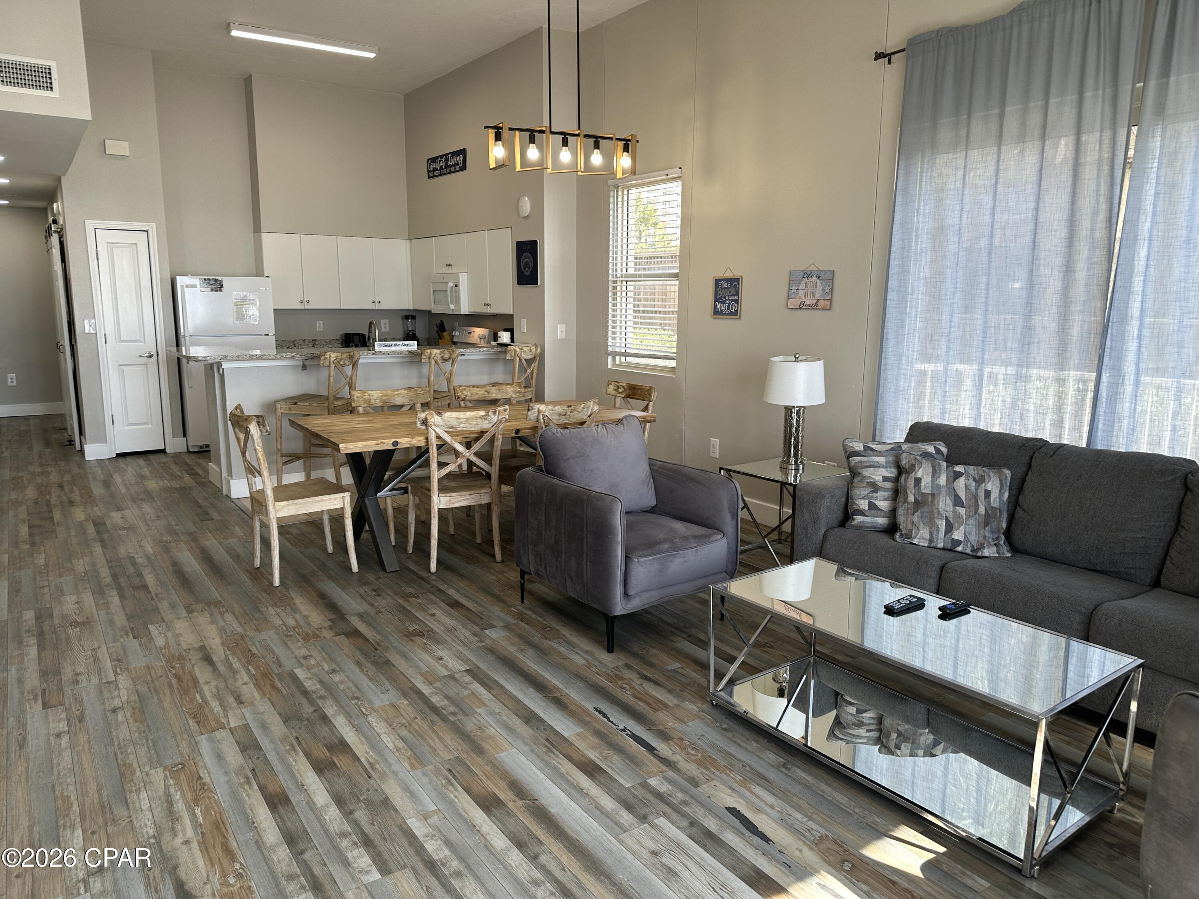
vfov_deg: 56.8
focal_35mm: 24
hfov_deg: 71.6
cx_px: 600
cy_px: 450
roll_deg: -0.3
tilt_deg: -10.4
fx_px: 831
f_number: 1.78
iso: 64
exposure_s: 1/120
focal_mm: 6.86
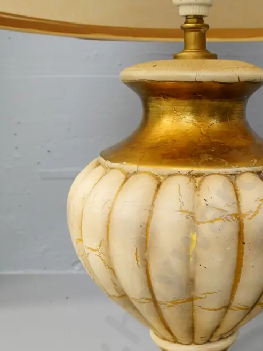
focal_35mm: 53
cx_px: 200
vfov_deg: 35.8
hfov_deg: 27.1
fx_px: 537
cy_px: 237
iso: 1600
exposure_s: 1/40
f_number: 5
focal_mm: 17
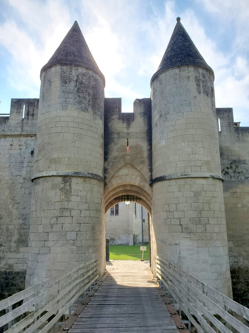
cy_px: 166
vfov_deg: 67.3
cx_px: 124
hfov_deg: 53.1
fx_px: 249
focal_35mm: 26
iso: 50
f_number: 2.4
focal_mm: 4.3
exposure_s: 1/1614
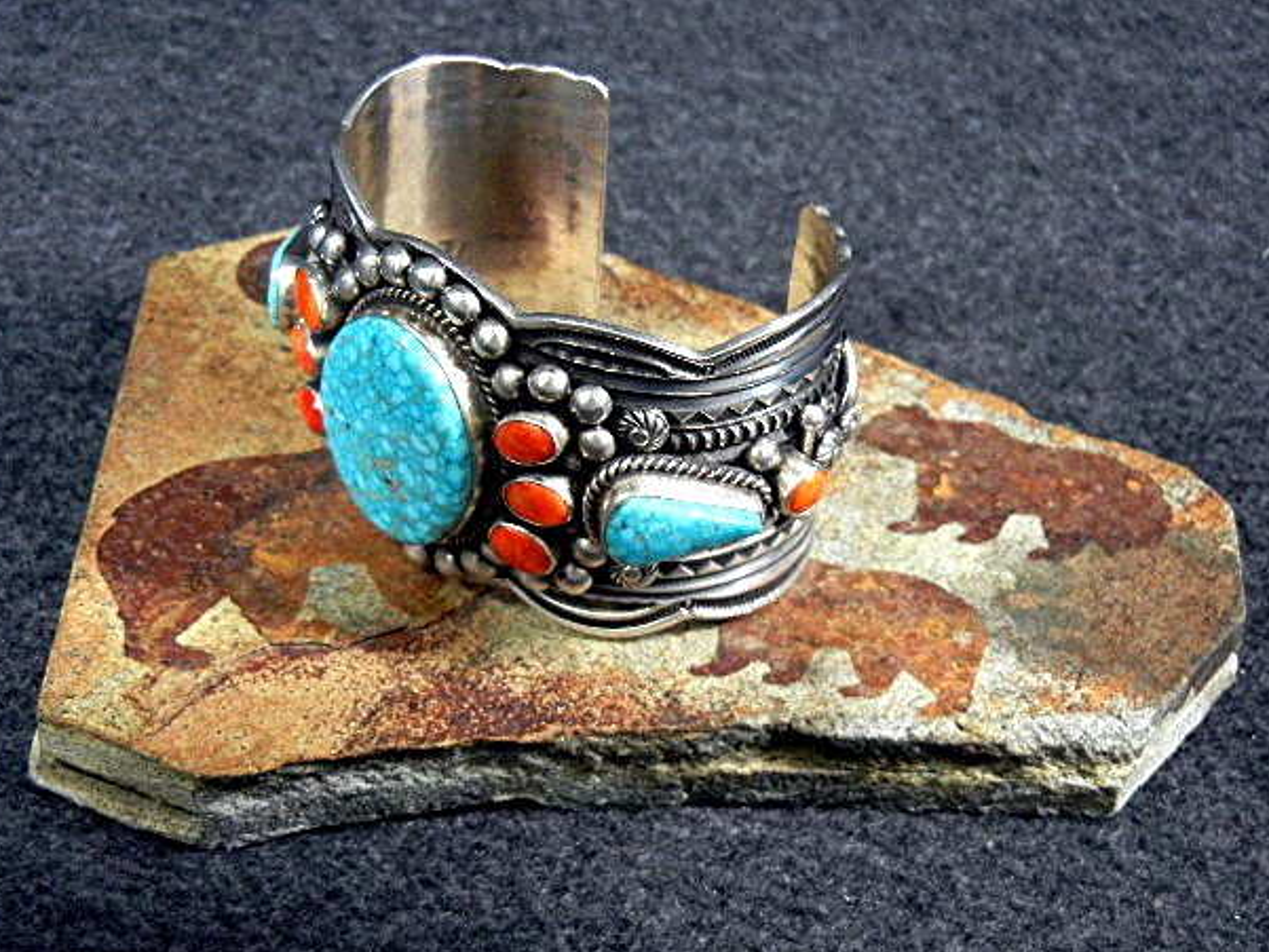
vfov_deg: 18.0
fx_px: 3007
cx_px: 644
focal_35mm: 82
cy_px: 454
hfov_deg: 23.8
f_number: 4.3
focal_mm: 13.9
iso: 400
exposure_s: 1/20.2
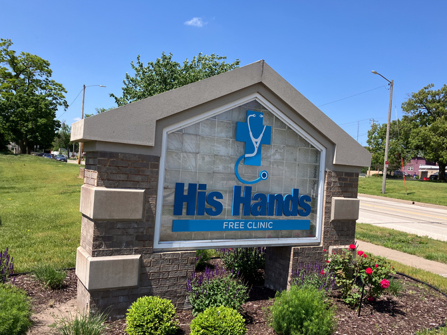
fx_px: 413
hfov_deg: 56.6
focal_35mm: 32
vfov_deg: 44.1
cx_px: 253
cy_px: 185
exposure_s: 1/1500
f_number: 1.8
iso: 32
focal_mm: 3.99
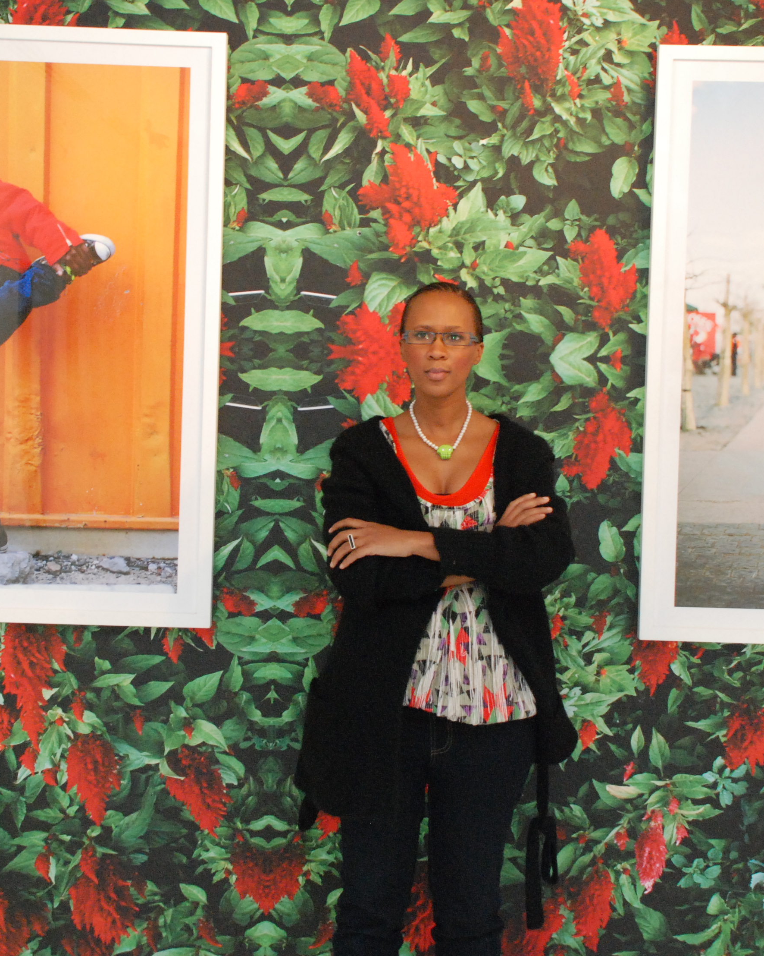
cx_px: 391
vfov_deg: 27.5
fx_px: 1950
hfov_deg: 22.2
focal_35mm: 69
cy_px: 420
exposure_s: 1/60
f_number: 8
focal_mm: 28
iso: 1250
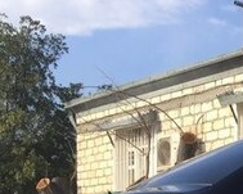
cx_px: 405
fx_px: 712
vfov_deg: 14.4
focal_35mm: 99
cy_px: 300
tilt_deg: -1.5
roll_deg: -0.2
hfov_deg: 16.8
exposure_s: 1/1041
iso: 32
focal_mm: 4.15
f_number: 2.2
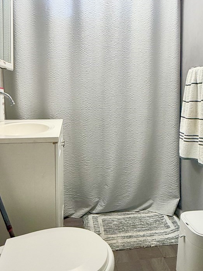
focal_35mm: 31
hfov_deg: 45.4
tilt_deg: -6.8
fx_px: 243
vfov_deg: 58.1
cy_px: 115
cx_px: 112
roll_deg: -0.7
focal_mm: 2.22
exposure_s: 1/120
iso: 200
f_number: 2.2
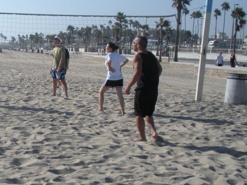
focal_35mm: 71
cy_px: 114
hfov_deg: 26.1
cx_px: 4
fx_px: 506
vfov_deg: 20.7
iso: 64
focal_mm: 6.3
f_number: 3.5
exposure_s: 1/916
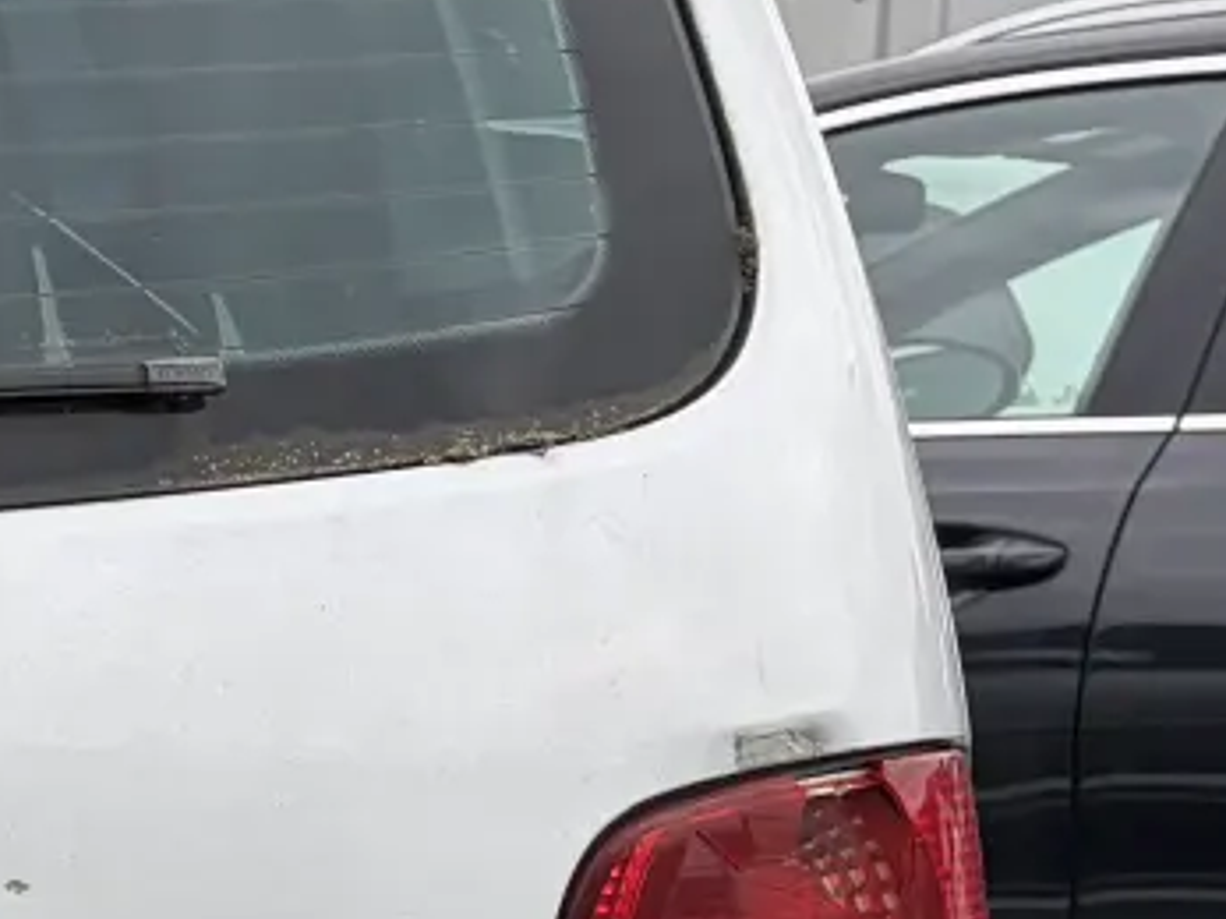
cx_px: -1155
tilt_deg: -9.0
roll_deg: -0.5
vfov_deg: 10.2
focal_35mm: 144
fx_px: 5098
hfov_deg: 12.3
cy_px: 1022
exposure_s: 1/764
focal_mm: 5.96
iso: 50
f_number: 1.6
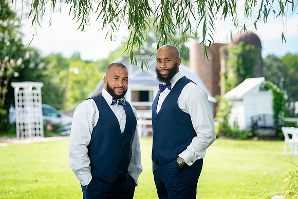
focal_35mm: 125
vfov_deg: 11.0
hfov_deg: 16.4
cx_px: 152
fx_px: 1032
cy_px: 98
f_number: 4
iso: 100
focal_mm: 122
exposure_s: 1/250
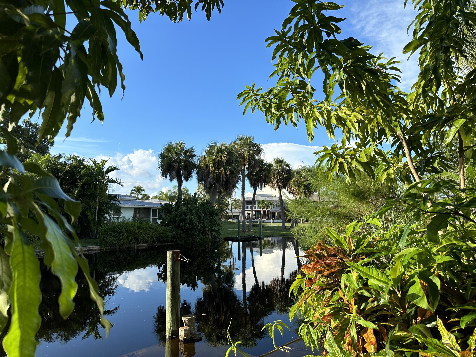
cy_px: 178
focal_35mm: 24
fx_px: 330
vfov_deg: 56.8
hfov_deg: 71.6
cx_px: 238
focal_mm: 6.86
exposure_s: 1/2469
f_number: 1.78
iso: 80
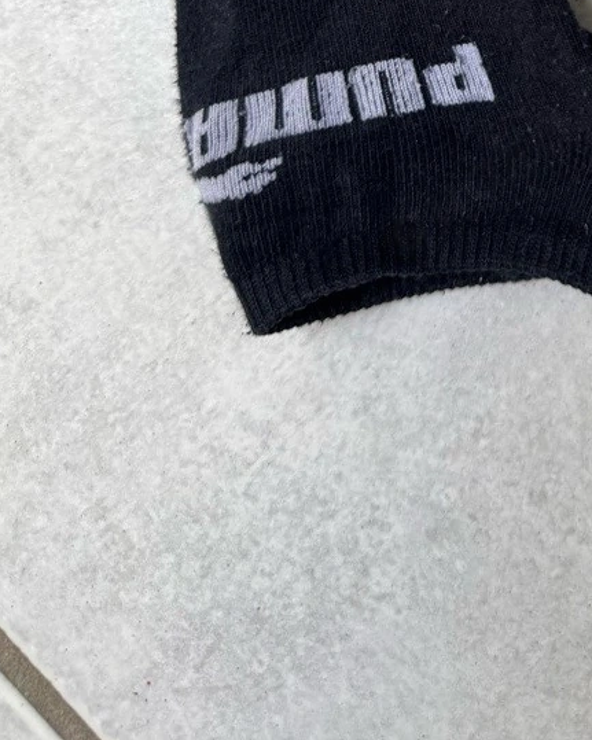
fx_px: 1271
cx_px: 619
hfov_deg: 24.8
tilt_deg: -85.5
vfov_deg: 28.2
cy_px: -157
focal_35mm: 58
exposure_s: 1/121
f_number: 1.78
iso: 125
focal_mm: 6.76
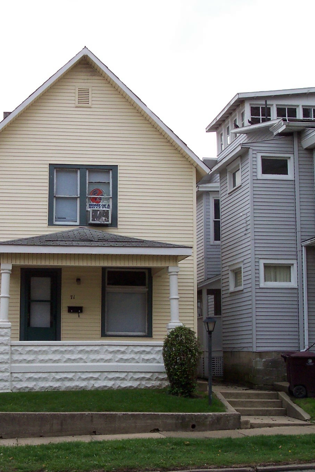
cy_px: 237
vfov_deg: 33.9
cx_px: 50
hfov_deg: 22.6
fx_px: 775
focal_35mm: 59
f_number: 4.8
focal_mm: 8
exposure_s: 1/350
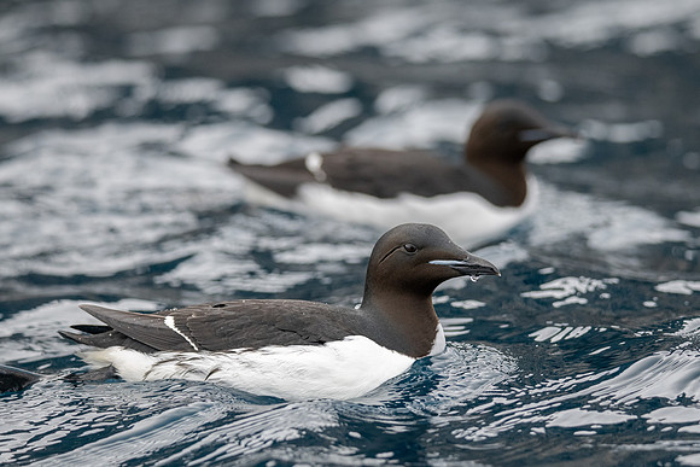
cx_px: 450
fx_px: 8086
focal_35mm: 416
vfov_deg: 3.3
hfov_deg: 5.0
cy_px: 198
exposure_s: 1/2000
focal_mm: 320
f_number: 5.6
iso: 1600
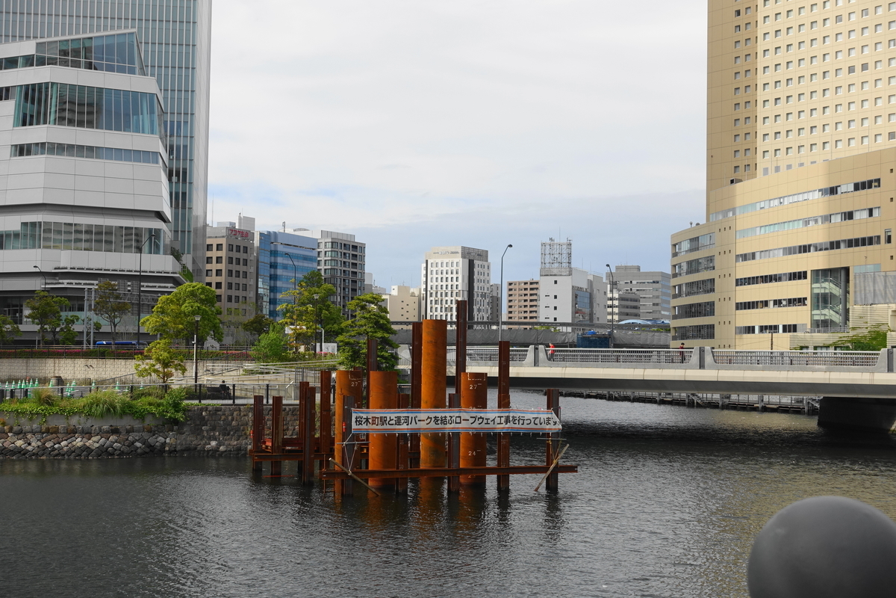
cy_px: 299
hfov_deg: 38.2
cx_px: 448
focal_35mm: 52
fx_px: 1294
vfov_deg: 26.0
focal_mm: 18.89
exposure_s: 1/640
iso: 125
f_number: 5.6
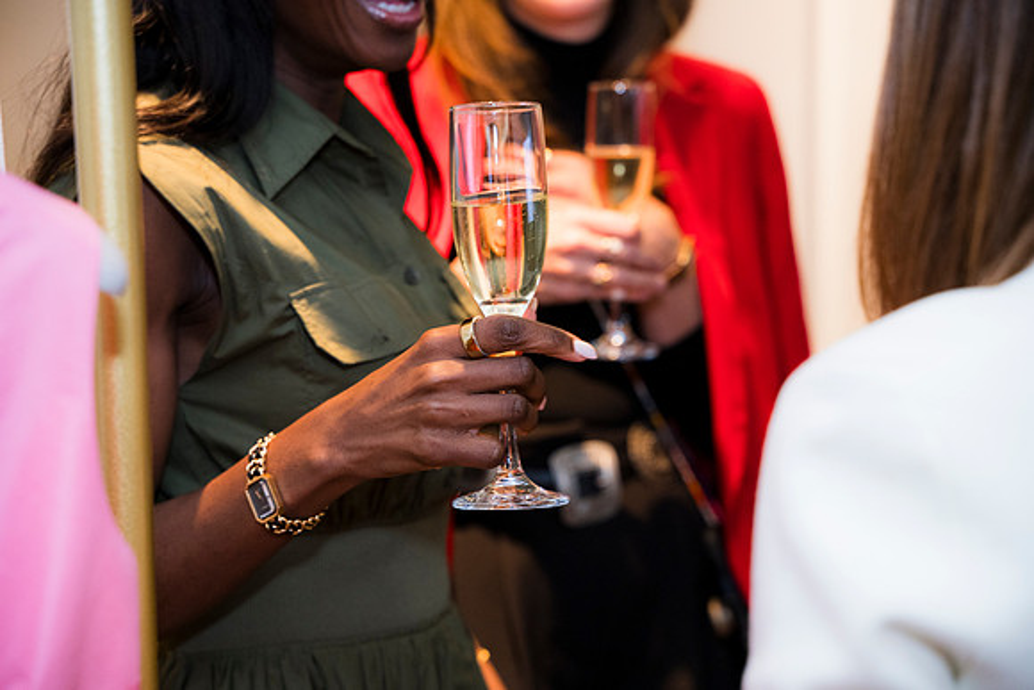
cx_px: 517
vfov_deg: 18.2
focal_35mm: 75
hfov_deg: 27.0
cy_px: 345
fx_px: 2155
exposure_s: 1/100
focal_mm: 75
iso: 1250
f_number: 4
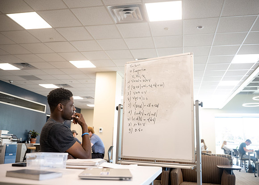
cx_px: 138
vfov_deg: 41.7
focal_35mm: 33
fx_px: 242
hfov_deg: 56.2
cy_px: 92
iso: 2000
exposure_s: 1/320
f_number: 2.8
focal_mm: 31.5
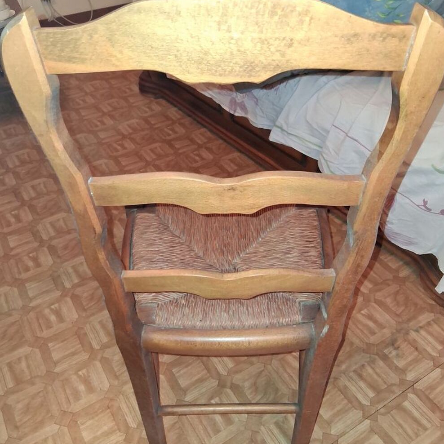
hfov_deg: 52.5
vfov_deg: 52.5
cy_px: 221
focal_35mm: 31
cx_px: 224
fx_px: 450
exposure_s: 1/50
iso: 640
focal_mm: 3.98
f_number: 1.8
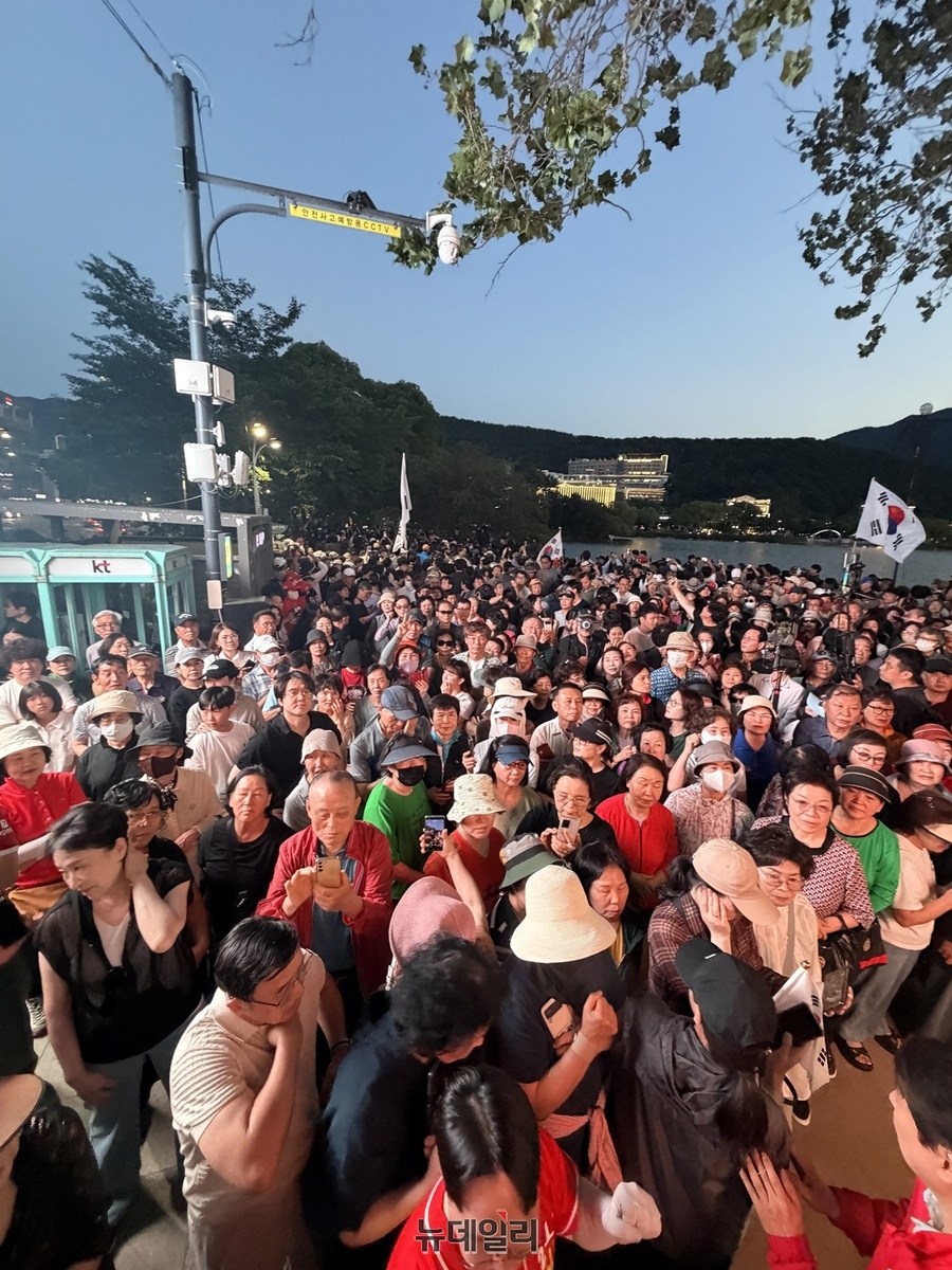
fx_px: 513
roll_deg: -1.6
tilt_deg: -11.9
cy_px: 635
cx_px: 476
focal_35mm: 14
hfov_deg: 85.7
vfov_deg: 102.1
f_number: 2.2
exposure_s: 1/60
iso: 500
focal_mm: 2.22
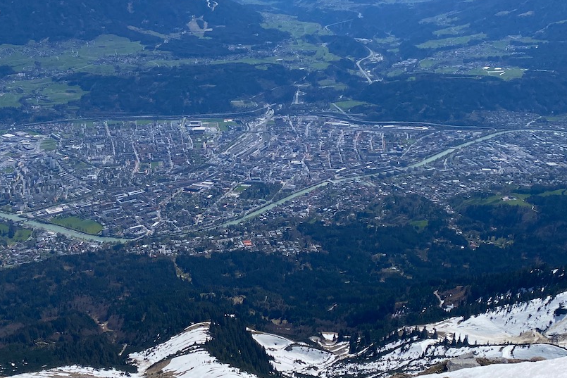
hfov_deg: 45.3
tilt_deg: -20.4
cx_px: 237
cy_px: 194
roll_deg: +1.3
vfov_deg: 31.2
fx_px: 677
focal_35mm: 43
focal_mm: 4.25
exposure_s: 1/6410
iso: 32
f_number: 1.8
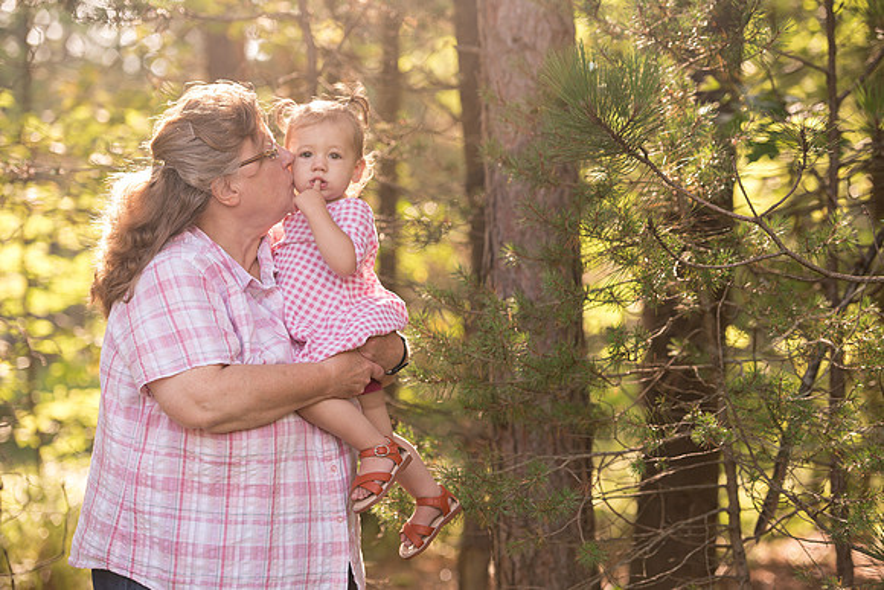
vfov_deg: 12.5
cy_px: 295
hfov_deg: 18.6
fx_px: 2702
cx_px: 442
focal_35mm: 110
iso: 400
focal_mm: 110
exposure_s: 1/500
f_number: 3.5
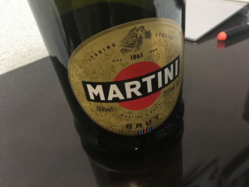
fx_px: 209
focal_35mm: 29
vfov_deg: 48.2
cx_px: 124
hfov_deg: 61.7
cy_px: 94
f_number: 2.2
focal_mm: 4.15
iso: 250
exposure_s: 1/15
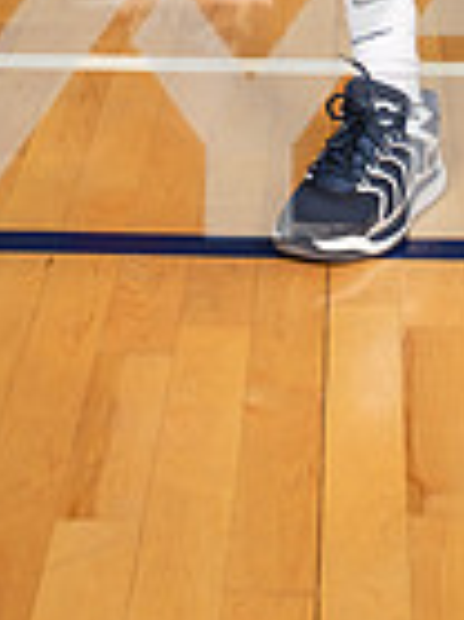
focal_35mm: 131
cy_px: -210
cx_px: 366
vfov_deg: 14.4
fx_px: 2345
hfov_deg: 11.3
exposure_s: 1/320
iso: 640
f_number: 6.3
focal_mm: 42
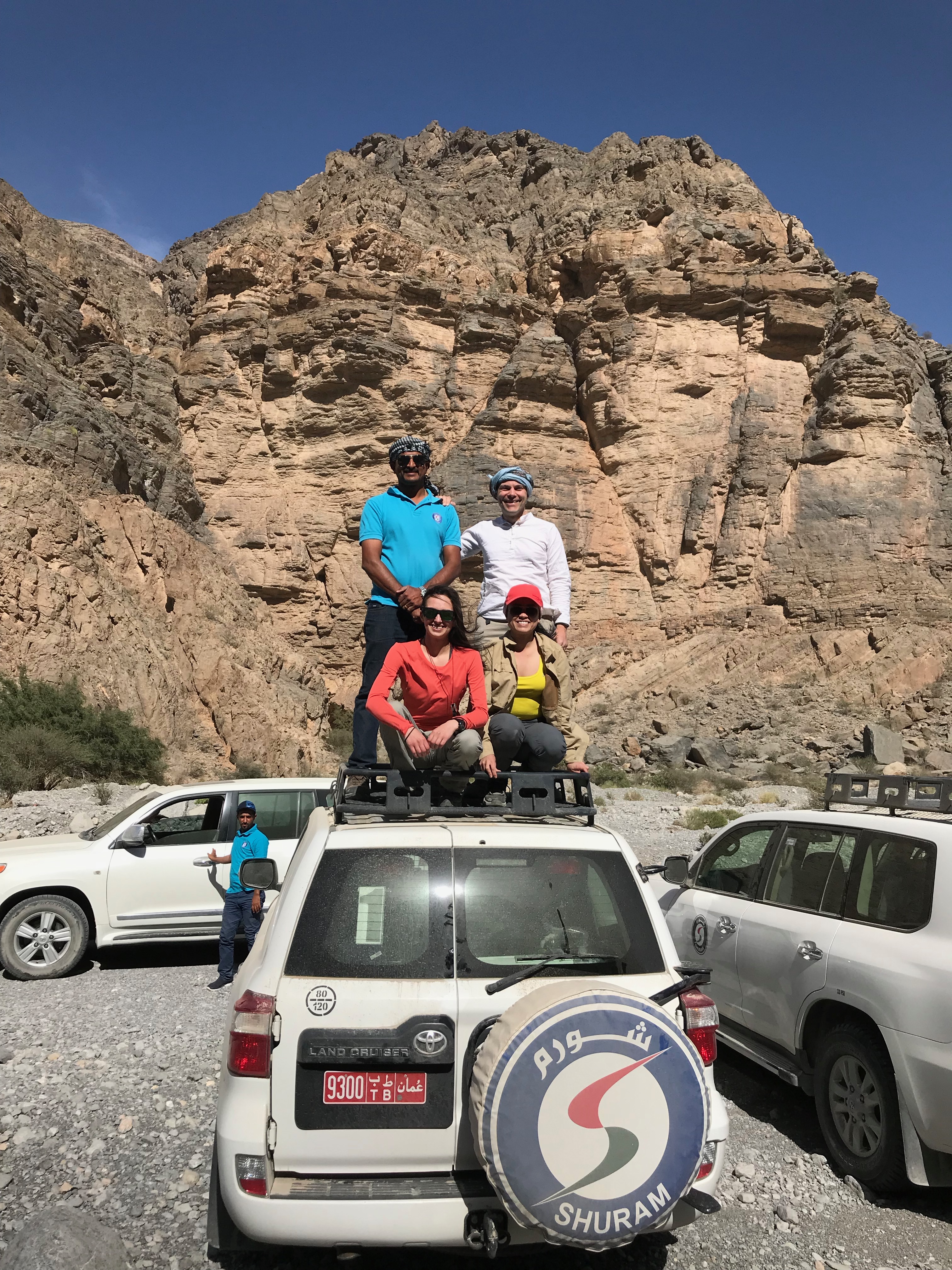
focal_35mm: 28
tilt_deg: +9.3
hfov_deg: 49.7
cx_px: 476
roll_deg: -1.6
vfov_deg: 63.4
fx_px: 1027
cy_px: 635
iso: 20
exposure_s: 1/4000
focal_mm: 3.99
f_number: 1.8
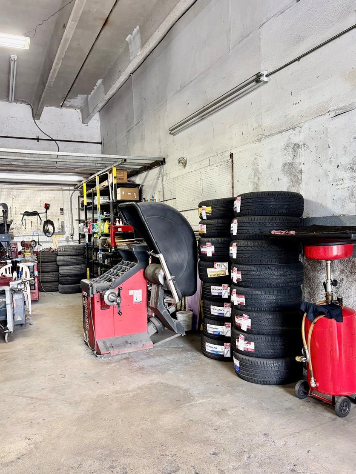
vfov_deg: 63.4
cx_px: 177
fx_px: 384
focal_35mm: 28
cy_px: 250
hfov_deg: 49.8
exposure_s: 1/60
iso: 125
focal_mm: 5.96
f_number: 1.6
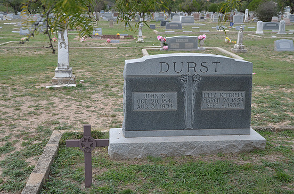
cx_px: 148
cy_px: 94
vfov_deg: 32.5
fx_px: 334
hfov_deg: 47.5
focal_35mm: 41
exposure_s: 1/125
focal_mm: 26
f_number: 5.6
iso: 400
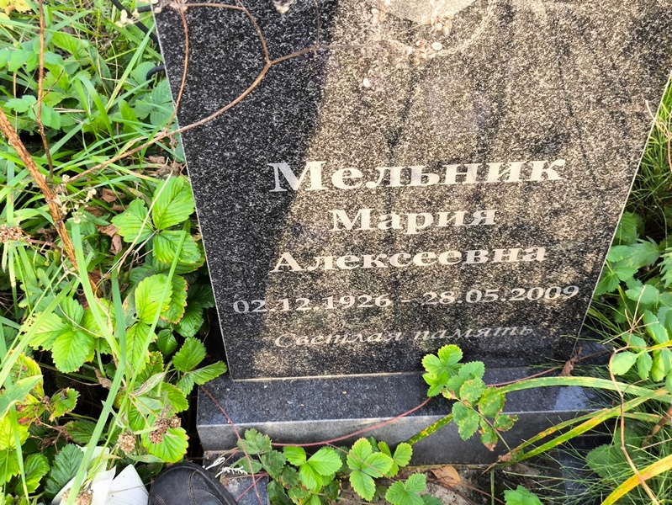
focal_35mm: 50
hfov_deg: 38.2
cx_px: 336
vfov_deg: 29.1
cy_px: 252
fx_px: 971
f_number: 1.7
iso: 50
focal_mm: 4.71
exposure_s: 1/50
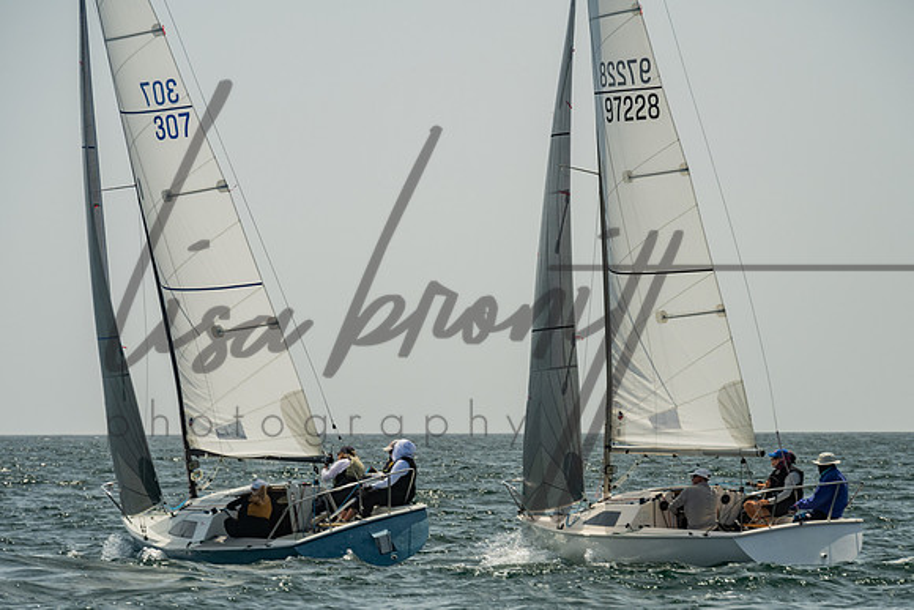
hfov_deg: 10.6
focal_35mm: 194
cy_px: 394
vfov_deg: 7.1
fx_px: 4931
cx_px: 474
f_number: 6.3
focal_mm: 145
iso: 320
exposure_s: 1/1000
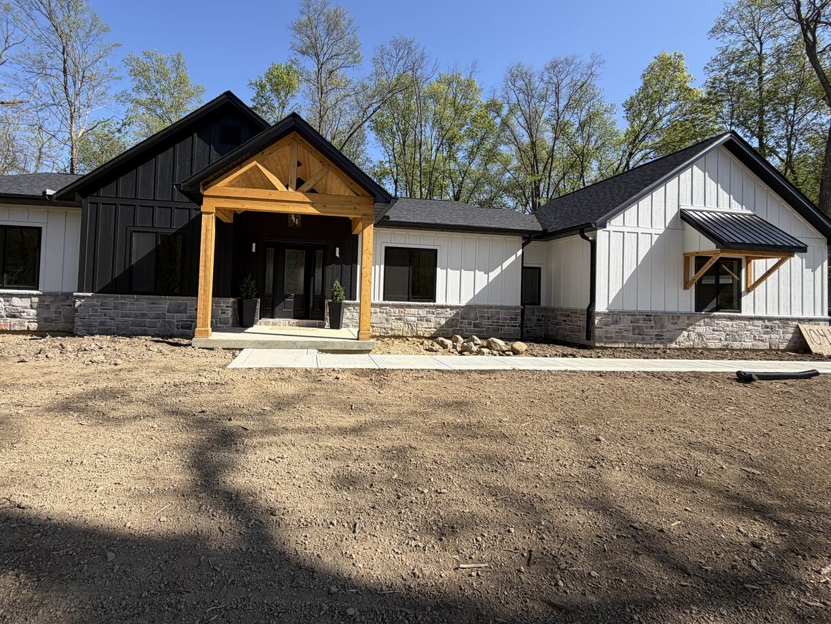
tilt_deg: +2.2
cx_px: 372
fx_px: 384
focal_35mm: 16
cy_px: 284
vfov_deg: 77.9
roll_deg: -1.1
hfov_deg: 94.2
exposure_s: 1/770
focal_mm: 2.22
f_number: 2.2
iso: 32
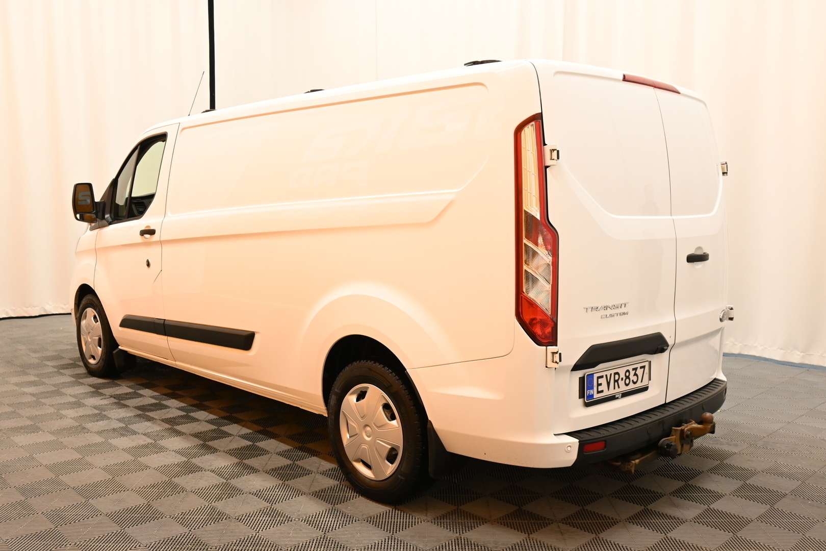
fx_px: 723
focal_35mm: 32
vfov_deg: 41.7
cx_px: 413
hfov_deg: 59.5
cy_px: 276
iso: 1100
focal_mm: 21
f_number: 5.6
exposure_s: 1/30
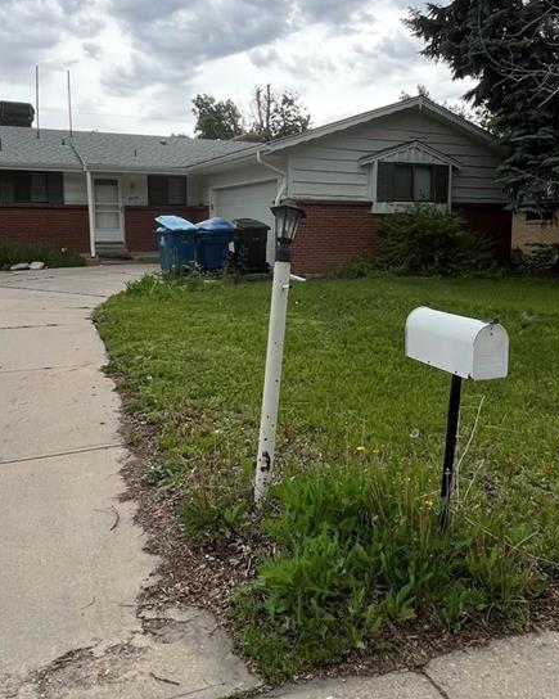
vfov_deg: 61.9
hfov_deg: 51.5
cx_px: 288
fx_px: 579
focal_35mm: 28
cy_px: 299
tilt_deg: -6.5
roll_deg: +0.6
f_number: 1.8
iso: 32
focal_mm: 1.57
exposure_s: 1/853
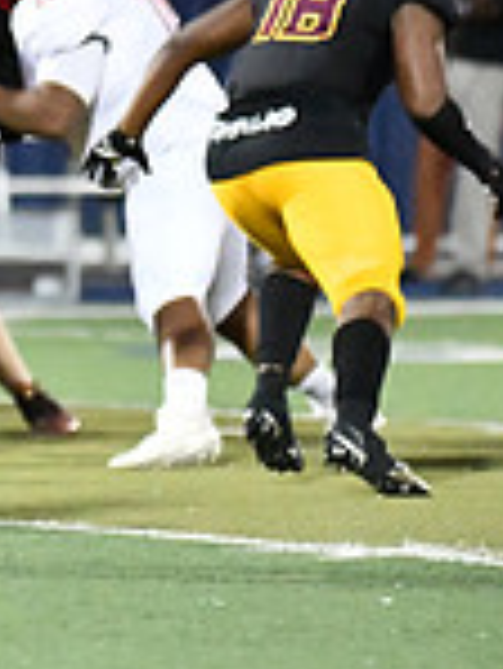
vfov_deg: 2.6
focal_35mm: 749
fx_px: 14491
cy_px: 164
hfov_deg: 2.0
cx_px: -247
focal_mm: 200
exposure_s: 1/3200
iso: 18000
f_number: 3.2
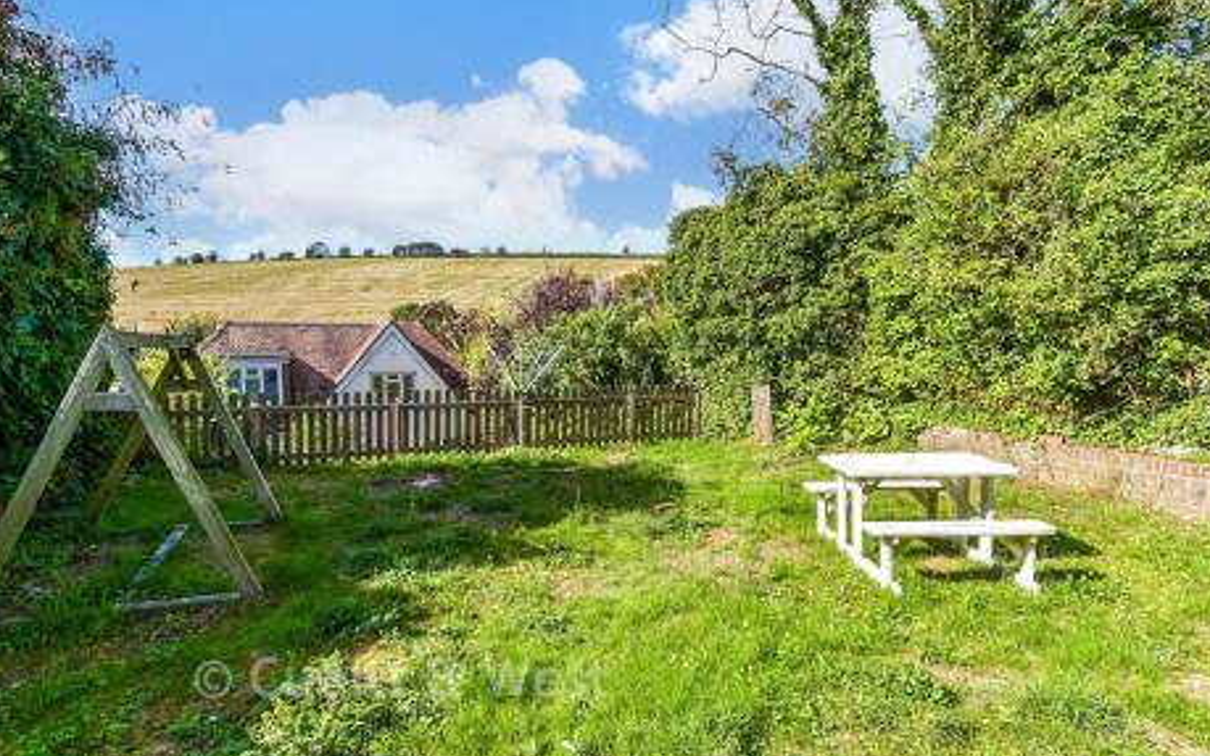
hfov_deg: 88.0
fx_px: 627
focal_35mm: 19
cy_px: 391
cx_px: 601
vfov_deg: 62.2
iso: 200
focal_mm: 12
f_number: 8
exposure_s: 1/320
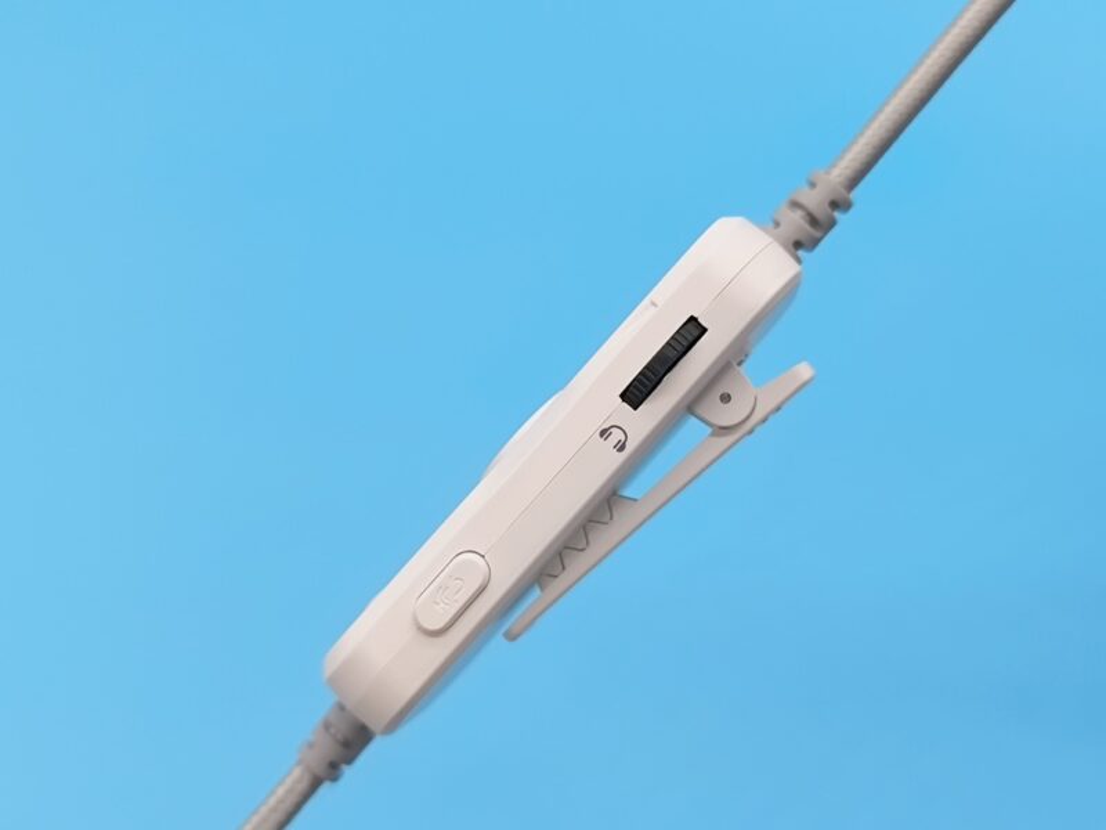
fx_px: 1182
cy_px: 415
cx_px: 553
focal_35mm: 37
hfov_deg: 50.1
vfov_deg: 38.7
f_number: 1.65
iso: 160
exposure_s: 1/100
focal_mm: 6.14
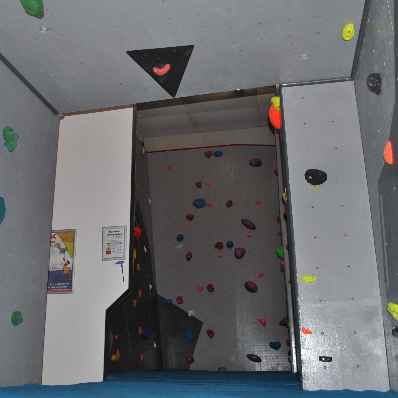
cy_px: 199
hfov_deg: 47.0
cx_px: 160
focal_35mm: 35
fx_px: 455
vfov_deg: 47.2
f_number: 3.5
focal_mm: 18
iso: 200
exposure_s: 1/60
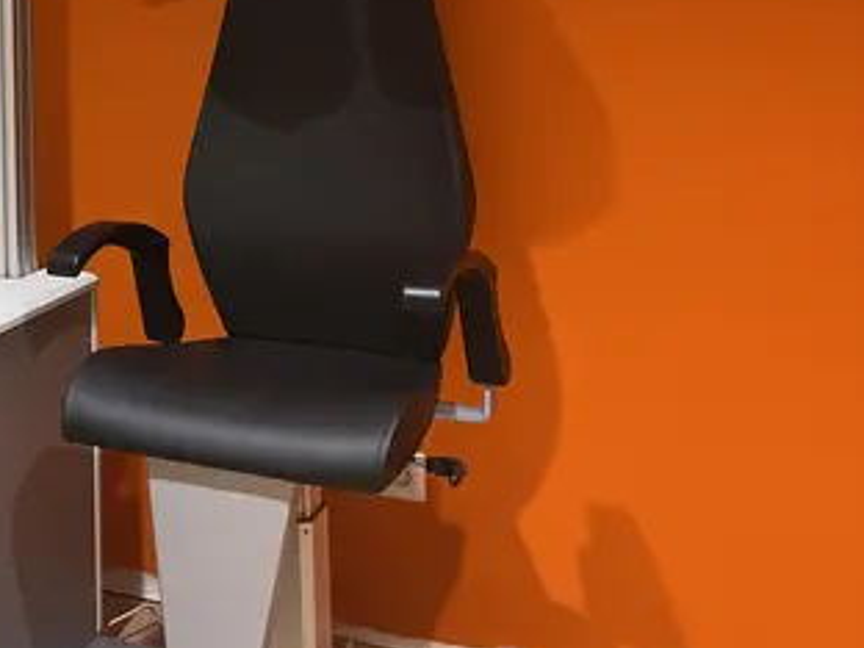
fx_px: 1498
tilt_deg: +0.8
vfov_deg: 22.8
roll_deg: +0.7
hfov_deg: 29.9
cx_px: -8
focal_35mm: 60
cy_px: -91
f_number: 1.6
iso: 125
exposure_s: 1/98
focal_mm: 5.1
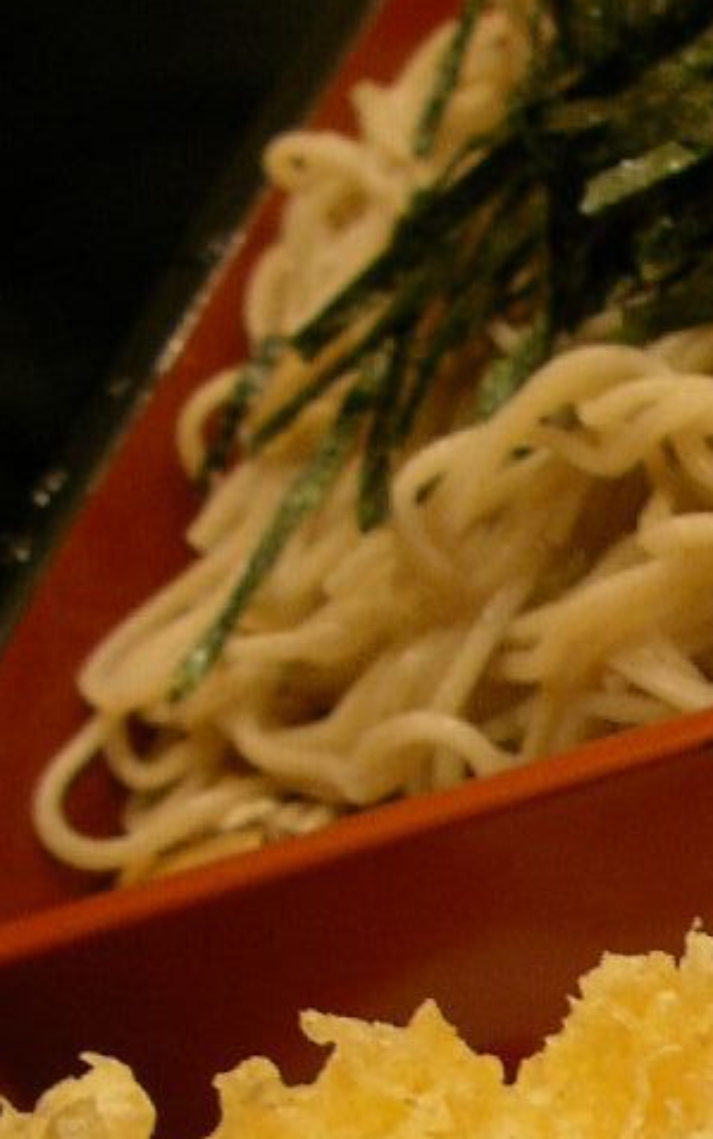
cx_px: 1064
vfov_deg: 19.4
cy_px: 1082
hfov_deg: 11.9
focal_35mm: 105
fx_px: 3263
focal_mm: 5.7
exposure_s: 1/3.6
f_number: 2.8
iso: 100
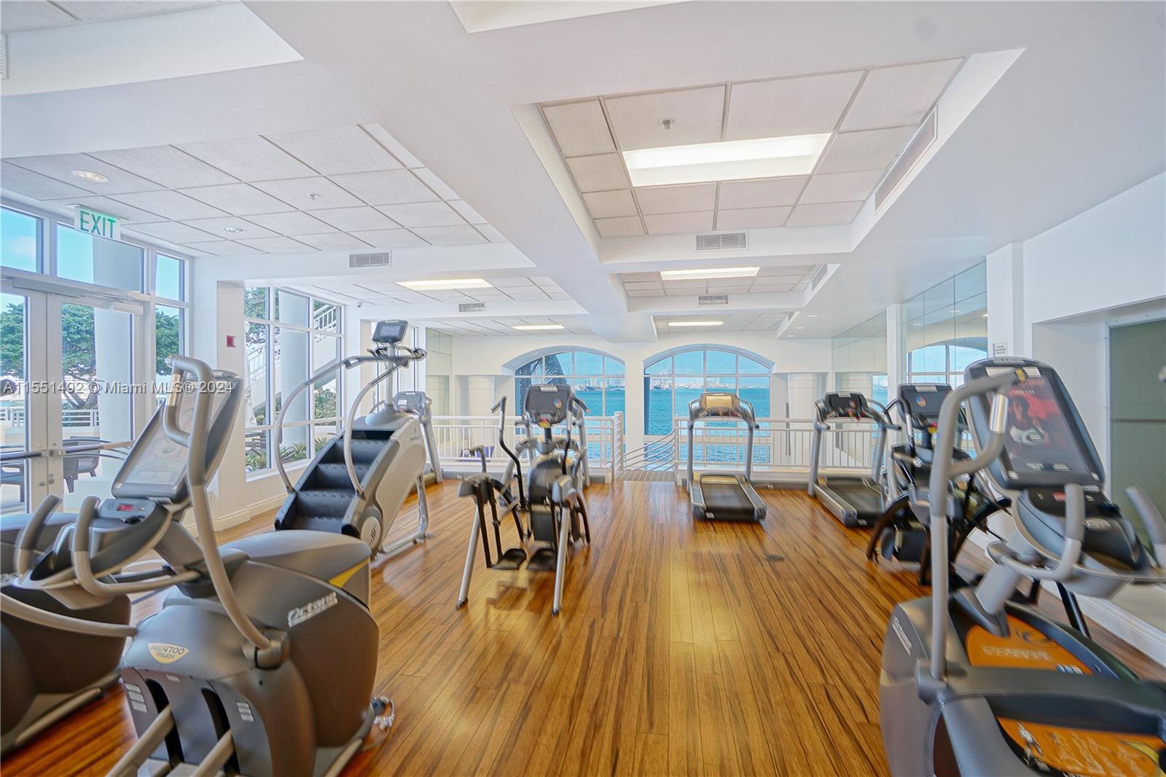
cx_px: 583
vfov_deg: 77.3
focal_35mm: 15
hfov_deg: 100.4
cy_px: 388
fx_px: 486
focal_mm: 10
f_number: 7.1
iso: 160
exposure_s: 1/13
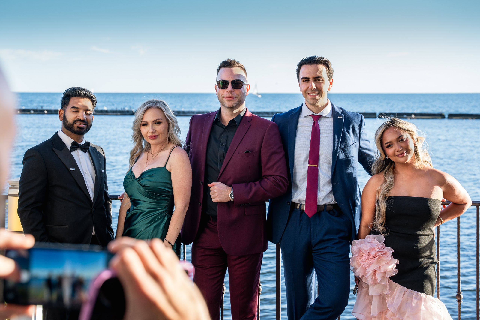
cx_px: 217
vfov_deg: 22.8
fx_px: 792
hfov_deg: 33.7
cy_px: 139
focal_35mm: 59
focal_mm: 50.7
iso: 125
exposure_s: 1/200
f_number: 4
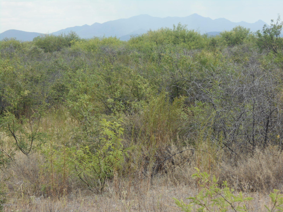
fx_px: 1063
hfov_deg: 15.2
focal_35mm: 130
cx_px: 142
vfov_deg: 11.4
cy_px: 106
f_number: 6.5
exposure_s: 1/160
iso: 80
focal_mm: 23
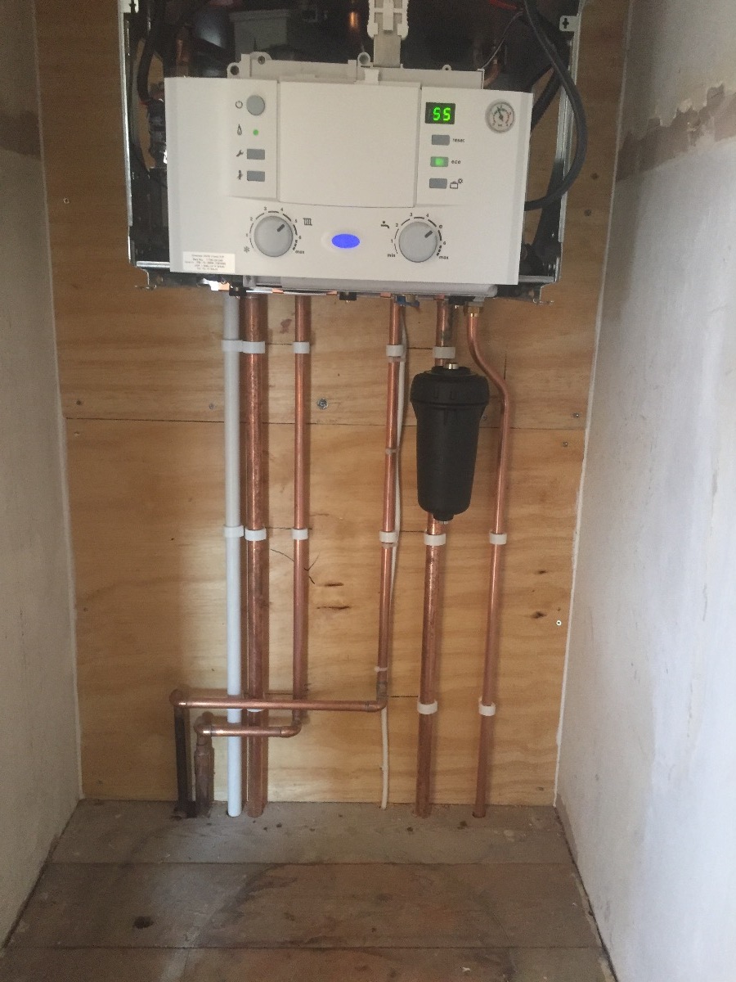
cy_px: 491
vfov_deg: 61.7
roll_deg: -2.0
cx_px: 368
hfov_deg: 48.2
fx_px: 822
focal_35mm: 29
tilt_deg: -13.5
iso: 200
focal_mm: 4.15
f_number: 2.2
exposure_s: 1/33
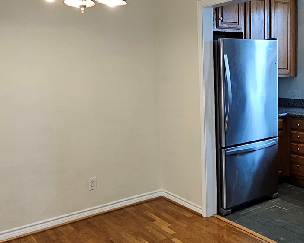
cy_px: 111
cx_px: 178
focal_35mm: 37
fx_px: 333
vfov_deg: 40.1
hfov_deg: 48.9
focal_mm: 2.2
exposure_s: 1/60
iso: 100
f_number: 2.2
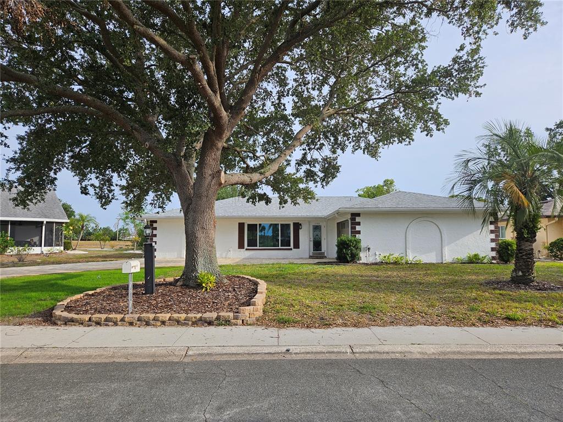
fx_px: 374
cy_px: 211
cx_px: 282
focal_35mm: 23
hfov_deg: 73.9
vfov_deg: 58.9
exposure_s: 1/1215
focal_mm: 5.4
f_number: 1.8
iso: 25
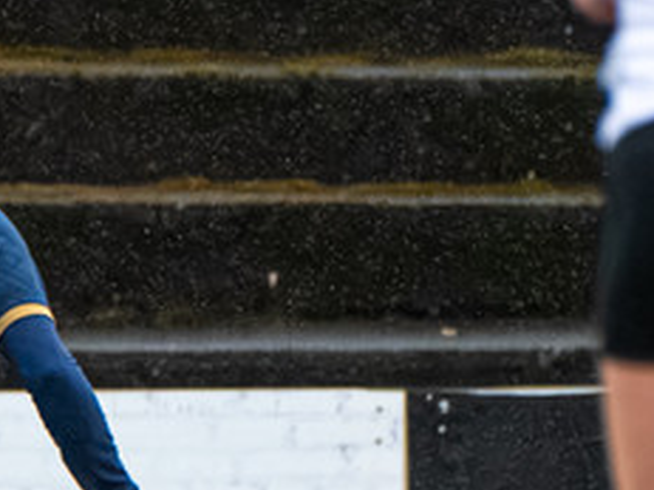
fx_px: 45981
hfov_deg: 0.8
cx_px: -737
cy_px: 510
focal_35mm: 2435
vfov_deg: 0.6
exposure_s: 1/1000
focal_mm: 430
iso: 5600
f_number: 6
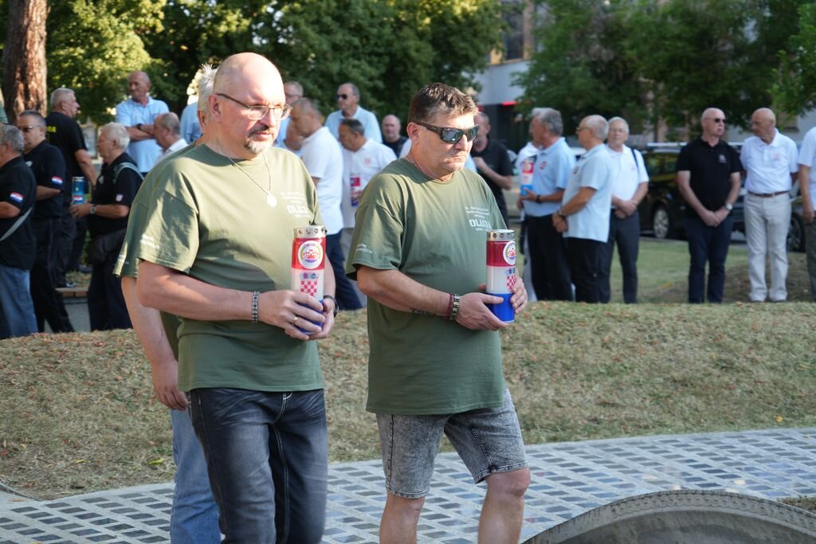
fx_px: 1881
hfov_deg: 24.5
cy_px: 272
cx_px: 408
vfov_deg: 16.5
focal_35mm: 83
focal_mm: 83
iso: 125
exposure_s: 1/100
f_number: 5.6
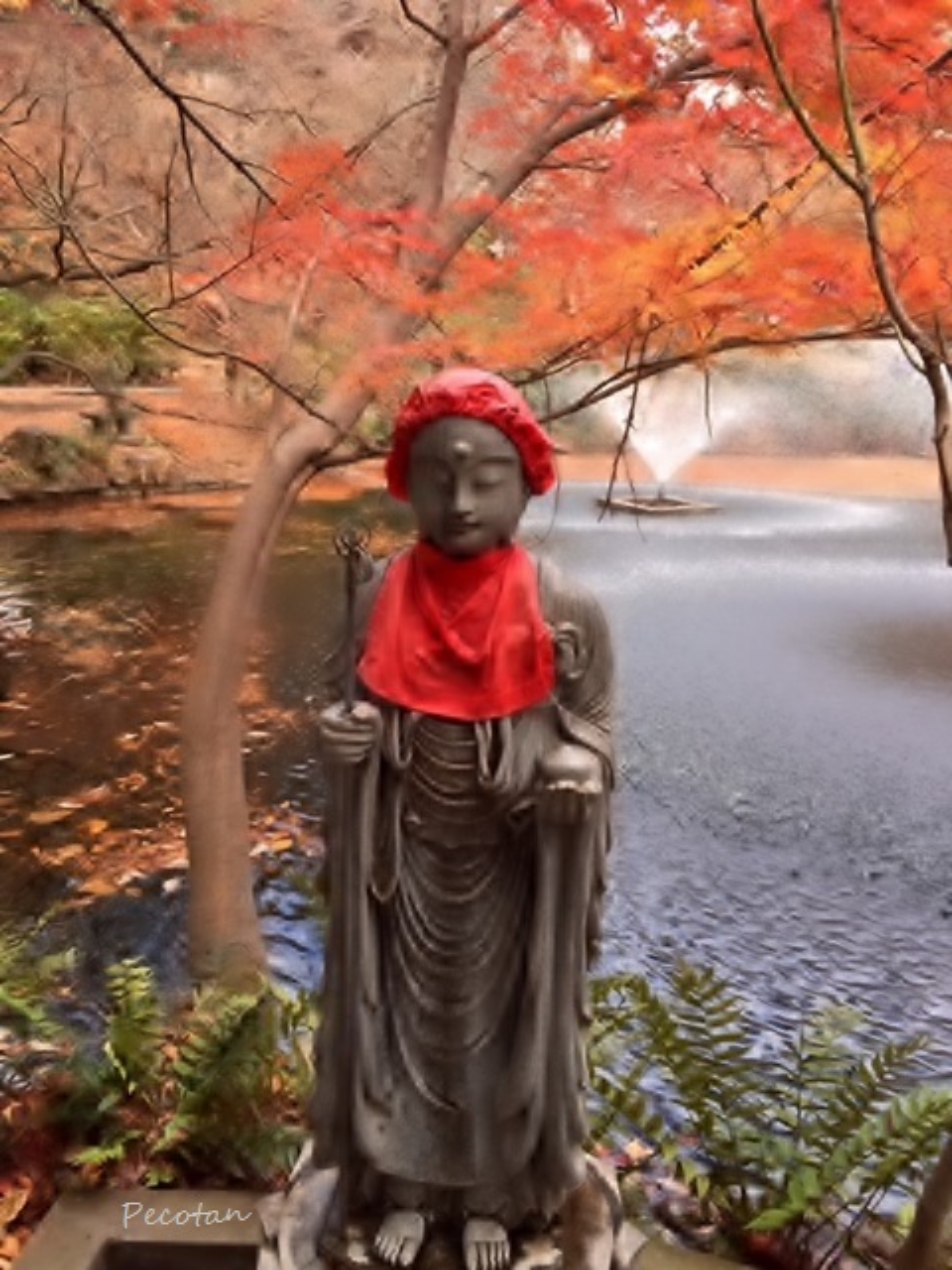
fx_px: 1063
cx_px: 476
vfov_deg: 61.7
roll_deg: -1.4
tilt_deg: -13.0
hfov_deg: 48.2
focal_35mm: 29
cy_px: 635
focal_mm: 4.15
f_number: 2.2
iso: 40
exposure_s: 1/120
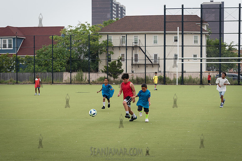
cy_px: 95
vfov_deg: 17.9
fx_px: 512
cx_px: 117
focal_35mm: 76
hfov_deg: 26.6
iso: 250
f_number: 4
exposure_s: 1/1000
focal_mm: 62
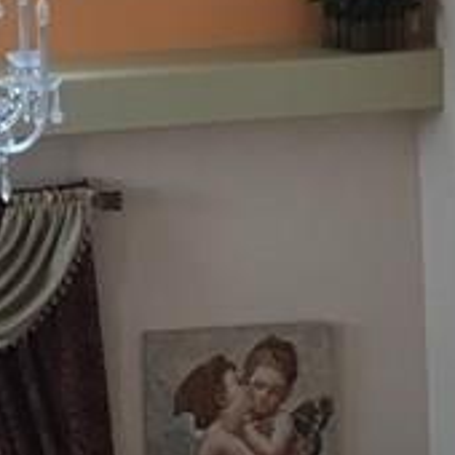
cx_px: -46
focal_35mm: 154
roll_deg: +1.4
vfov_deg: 10.7
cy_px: -337
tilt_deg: -6.4
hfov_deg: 11.2
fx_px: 2290
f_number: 2.2
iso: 32
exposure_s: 1/30
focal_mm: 4.15
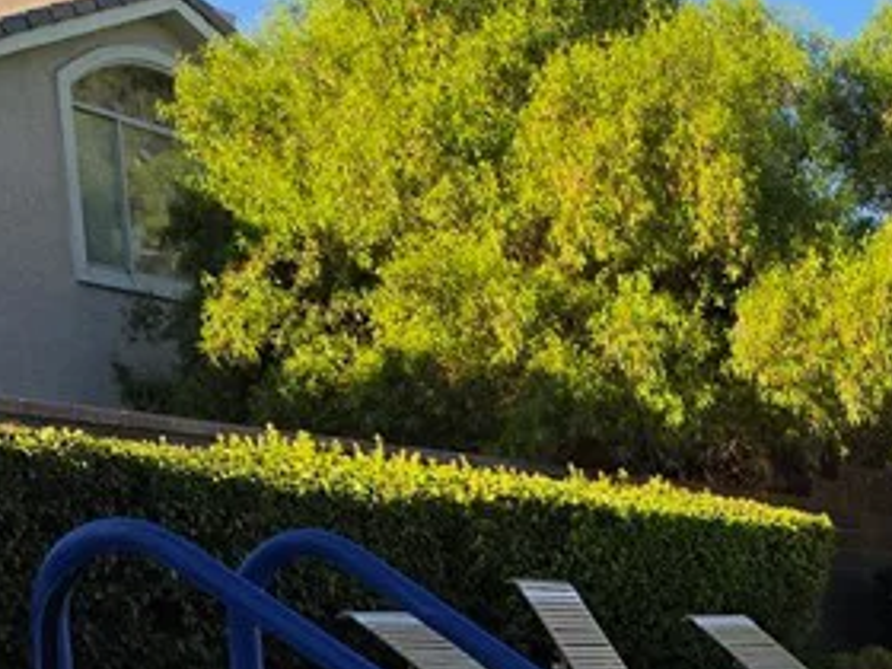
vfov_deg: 16.1
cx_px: 1472
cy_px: 1000
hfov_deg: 19.2
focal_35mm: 84
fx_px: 2165
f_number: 1.4
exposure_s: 1/5605
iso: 64
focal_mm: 6.5
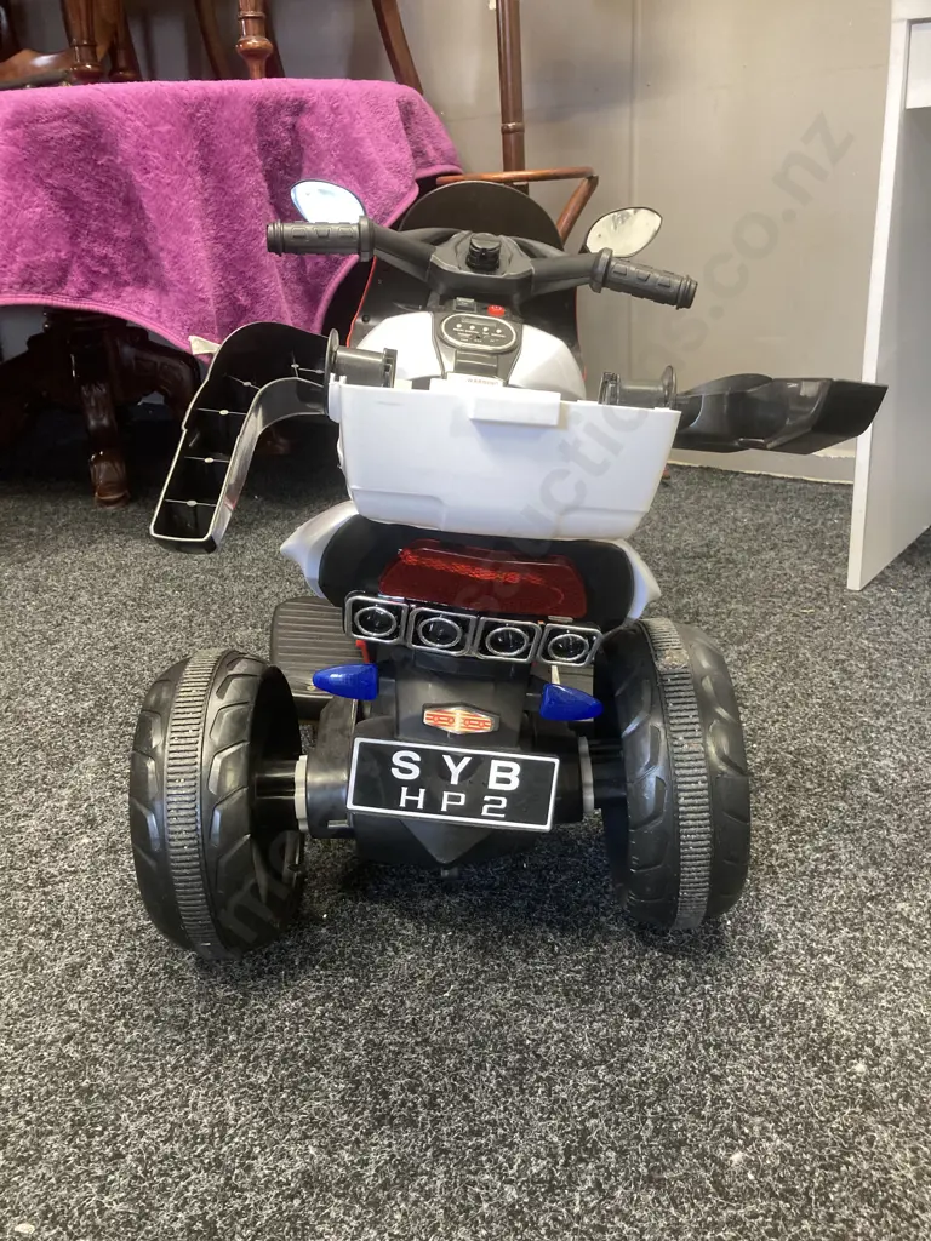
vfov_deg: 63.4
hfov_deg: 49.7
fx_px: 1004
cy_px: 620
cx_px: 466
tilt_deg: -22.4
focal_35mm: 28
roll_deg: +3.2
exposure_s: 1/50
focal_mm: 3.99
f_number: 1.8
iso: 320
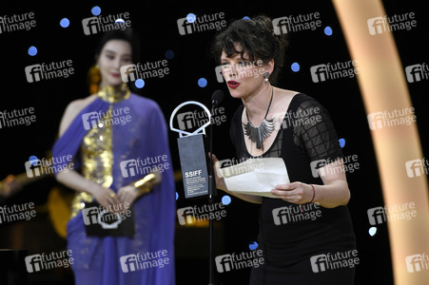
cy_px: 142
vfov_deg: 6.9
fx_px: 2382
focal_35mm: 200
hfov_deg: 10.3
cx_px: 214
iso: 2000
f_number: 4
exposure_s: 1/320
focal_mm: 200
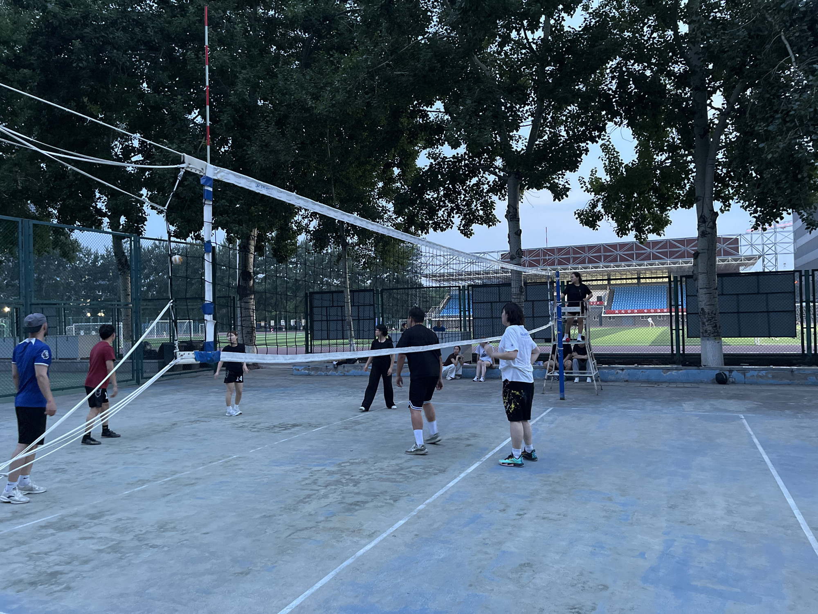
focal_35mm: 26
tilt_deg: +2.2
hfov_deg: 67.3
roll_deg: +1.3
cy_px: 307
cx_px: 409
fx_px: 614
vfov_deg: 53.1
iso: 500
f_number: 1.6
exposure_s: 1/43
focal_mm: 5.1
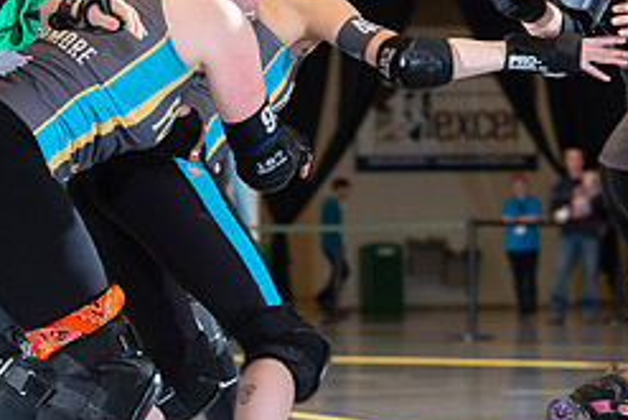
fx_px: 4311
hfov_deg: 8.3
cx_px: 181
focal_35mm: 247
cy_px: 167
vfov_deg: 5.6
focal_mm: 105
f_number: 5.6
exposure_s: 1/160
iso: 640
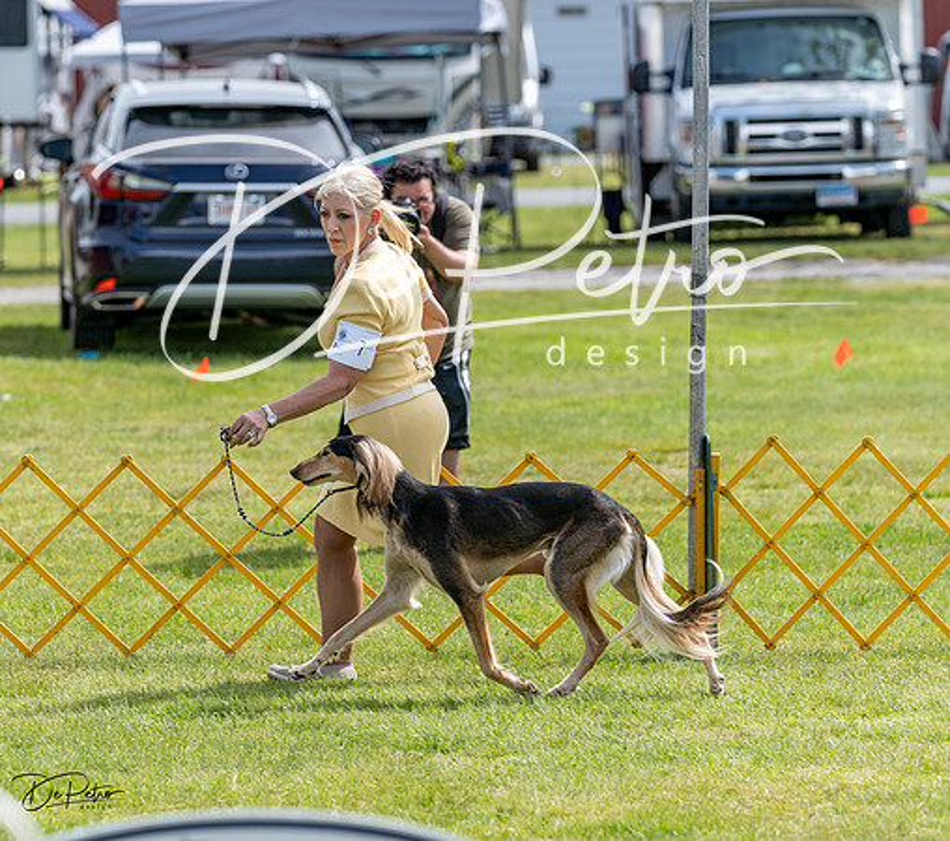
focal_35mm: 188
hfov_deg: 9.9
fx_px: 5502
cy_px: 393
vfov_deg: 8.7
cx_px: 443
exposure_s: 1/1000
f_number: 3.5
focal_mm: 129
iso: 100
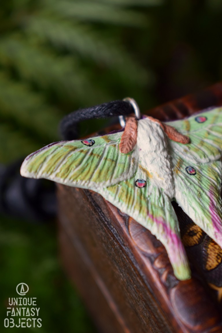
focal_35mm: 82
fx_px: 763
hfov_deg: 16.6
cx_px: 111
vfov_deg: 24.6
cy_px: 166
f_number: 5.6
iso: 450
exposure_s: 1/60
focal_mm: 55
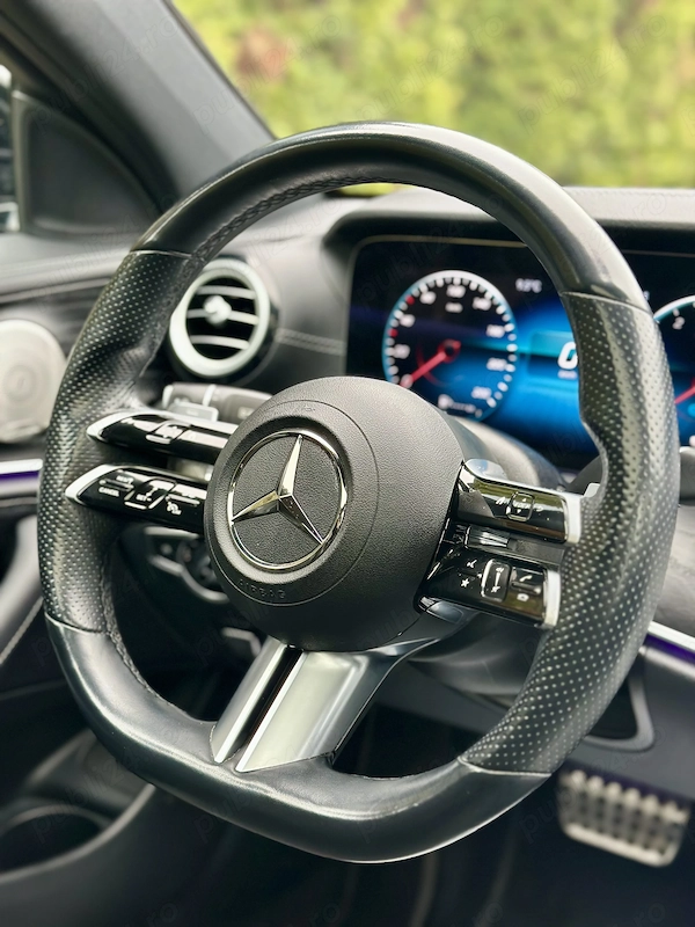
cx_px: 348
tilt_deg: -16.8
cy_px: 464
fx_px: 1285
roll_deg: -1.0
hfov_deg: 30.3
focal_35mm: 48
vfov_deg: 39.7
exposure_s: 1/123
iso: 125
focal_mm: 6.86
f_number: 1.78
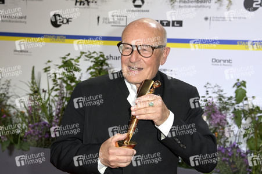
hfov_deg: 32.4
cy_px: 87
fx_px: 451
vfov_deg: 21.9
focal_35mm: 62
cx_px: 131
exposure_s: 1/250
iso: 800
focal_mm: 62
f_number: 6.3
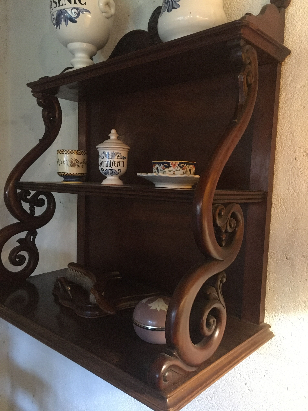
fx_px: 344
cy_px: 206
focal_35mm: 29
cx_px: 154
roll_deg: -1.8
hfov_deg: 48.2
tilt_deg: -3.7
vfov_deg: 61.7
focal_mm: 4.15
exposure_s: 1/17
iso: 320
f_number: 2.2
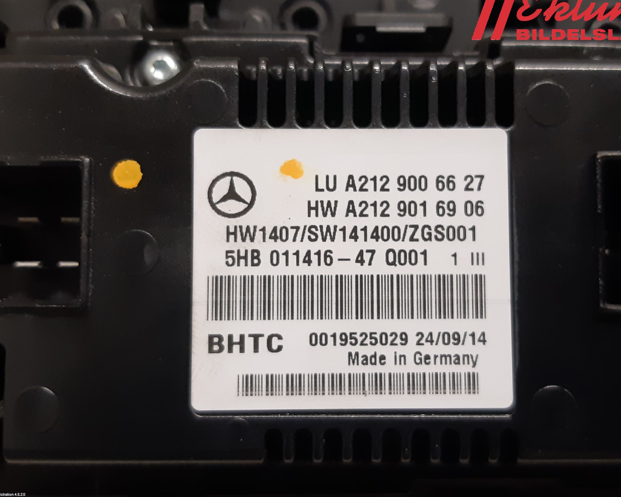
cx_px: 334
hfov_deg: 62.1
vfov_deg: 51.5
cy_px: 240
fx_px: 515
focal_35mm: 28
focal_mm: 3.93
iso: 125
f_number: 1.7
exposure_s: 1/50
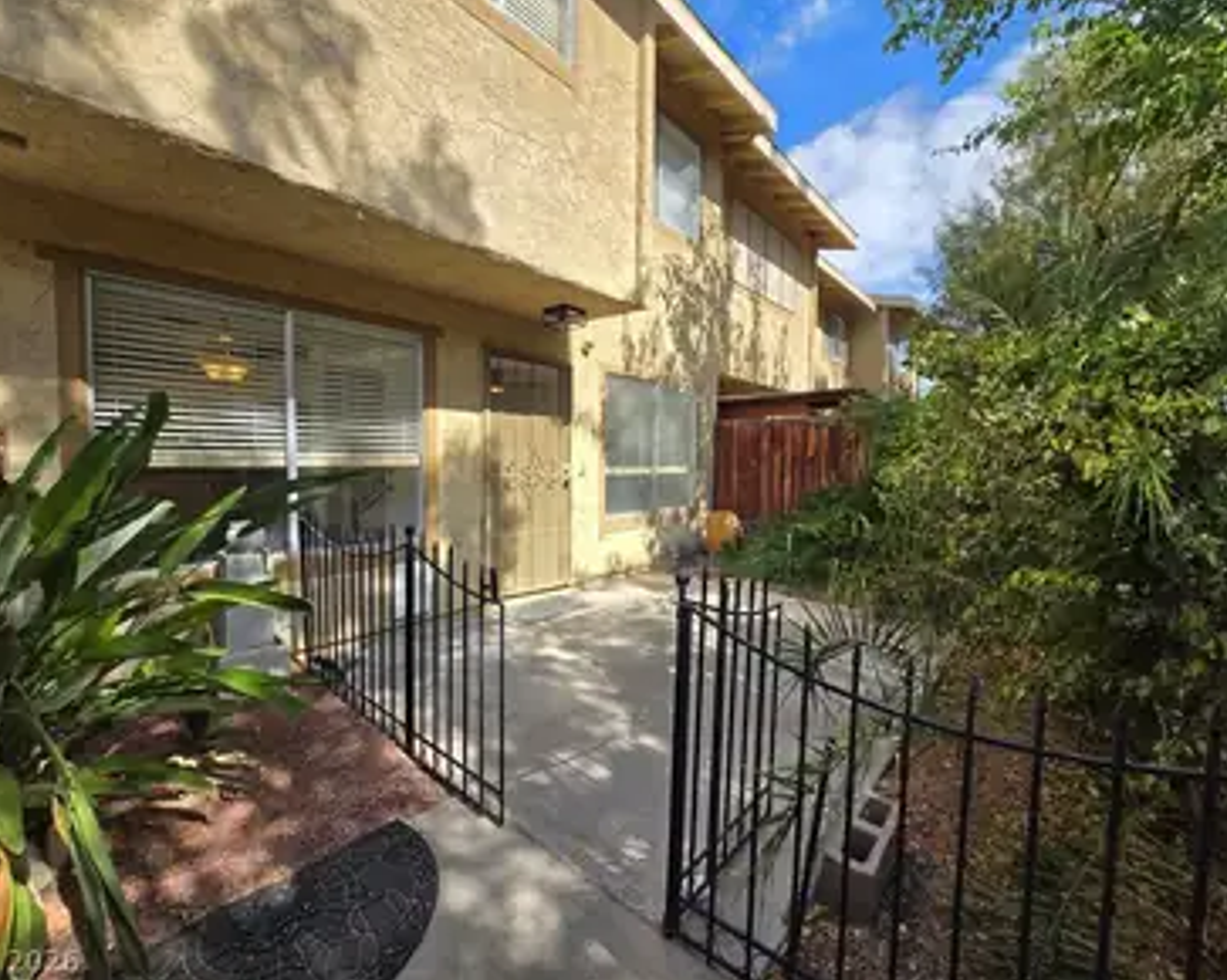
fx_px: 508
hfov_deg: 100.7
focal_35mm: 14
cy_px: 476
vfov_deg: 87.9
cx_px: 612
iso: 25
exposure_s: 1/599
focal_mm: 1.7
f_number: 2.2
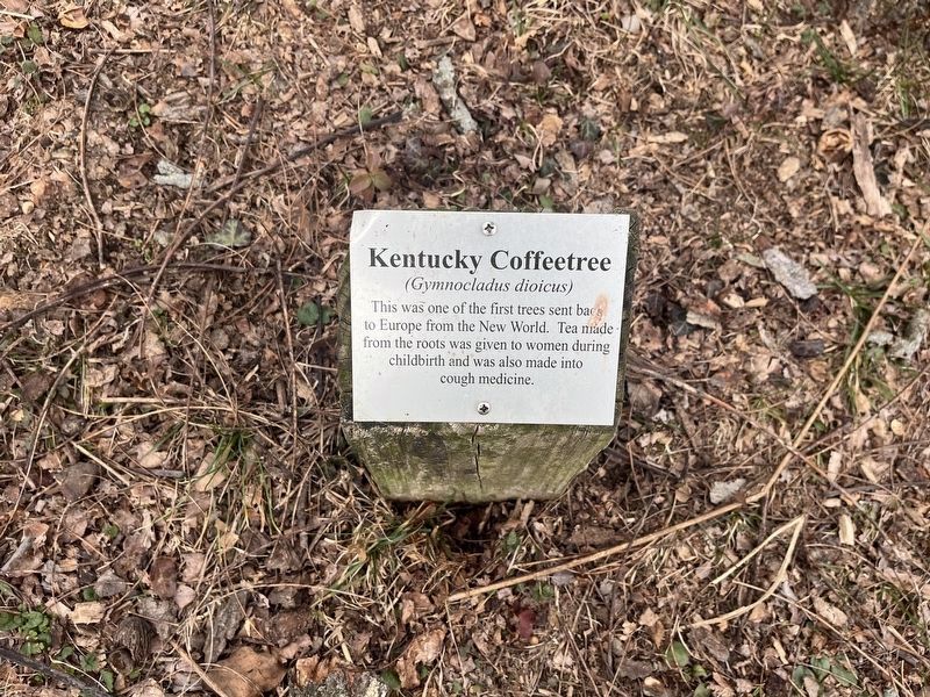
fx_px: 699
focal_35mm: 26
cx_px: 465
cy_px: 348
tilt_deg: -64.2
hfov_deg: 67.3
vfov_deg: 53.1
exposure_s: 1/357
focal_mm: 5.1
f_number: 1.6
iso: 50
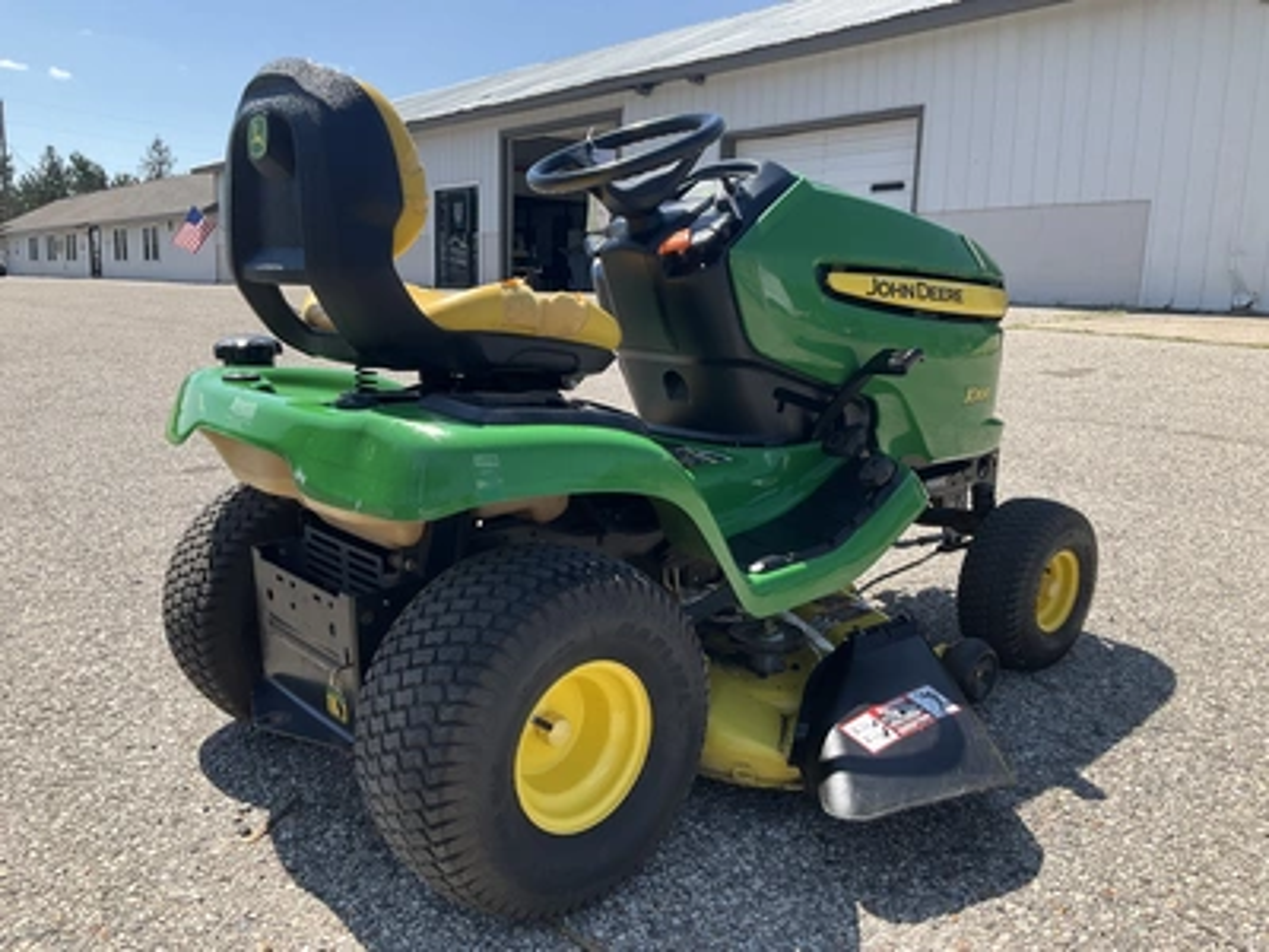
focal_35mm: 29
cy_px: 476
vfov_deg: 48.2
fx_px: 1063
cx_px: 634
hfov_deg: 61.7
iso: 25
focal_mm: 3
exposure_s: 1/1035
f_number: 1.8
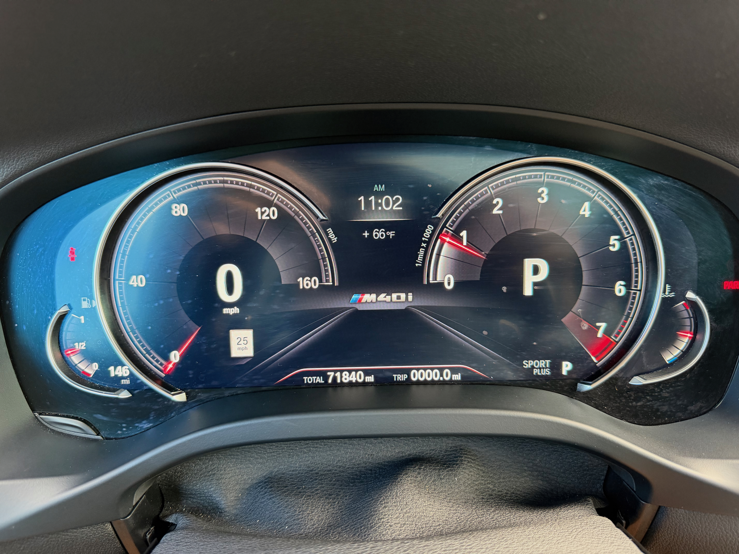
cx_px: 370
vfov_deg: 56.8
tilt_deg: -27.9
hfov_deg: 71.6
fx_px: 512
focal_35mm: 24
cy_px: 277
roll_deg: +3.2
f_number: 1.78
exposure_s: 1/60
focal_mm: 6.76
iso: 320
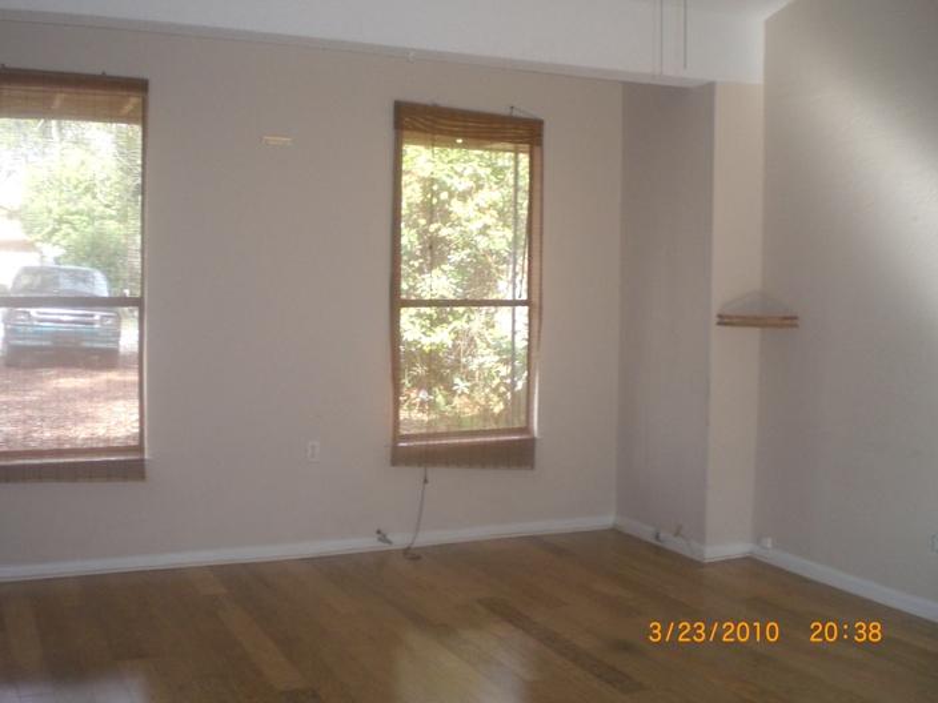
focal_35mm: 38
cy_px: 352
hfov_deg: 49.0
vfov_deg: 37.7
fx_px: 1030
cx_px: 469
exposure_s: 1/60
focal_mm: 6.3
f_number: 3.1
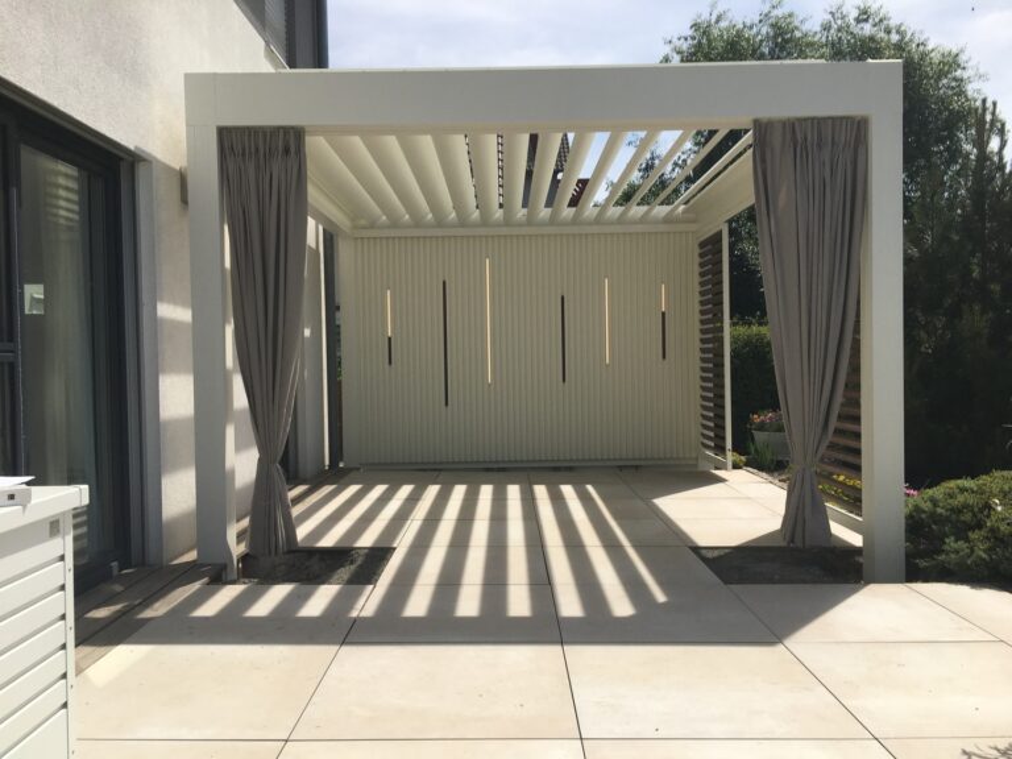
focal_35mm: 29
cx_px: 506
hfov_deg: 61.7
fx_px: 848
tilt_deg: -0.3
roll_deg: +1.2
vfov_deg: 48.2
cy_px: 380
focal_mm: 4.15
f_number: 2.2
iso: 25
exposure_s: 1/2747
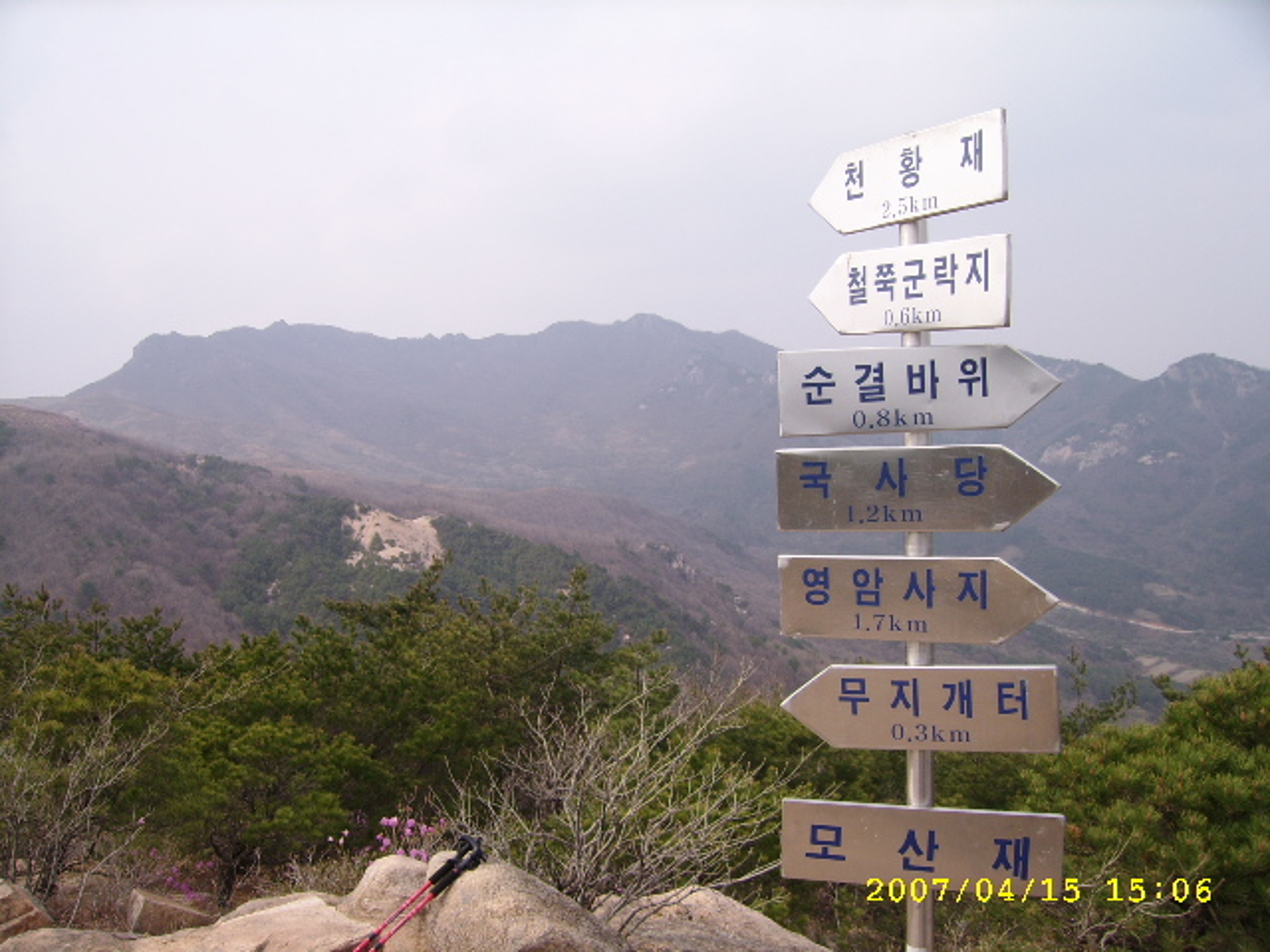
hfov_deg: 52.6
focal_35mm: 35
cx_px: 635
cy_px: 476
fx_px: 1284
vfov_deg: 40.7
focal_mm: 5.95
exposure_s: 1/250
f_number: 5.8
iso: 50
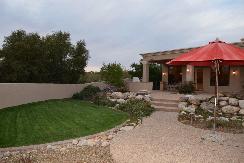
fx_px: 183
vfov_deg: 47.9
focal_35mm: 27
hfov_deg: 67.4
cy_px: 82
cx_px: 122
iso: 450
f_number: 5.6
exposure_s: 1/125
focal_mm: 18
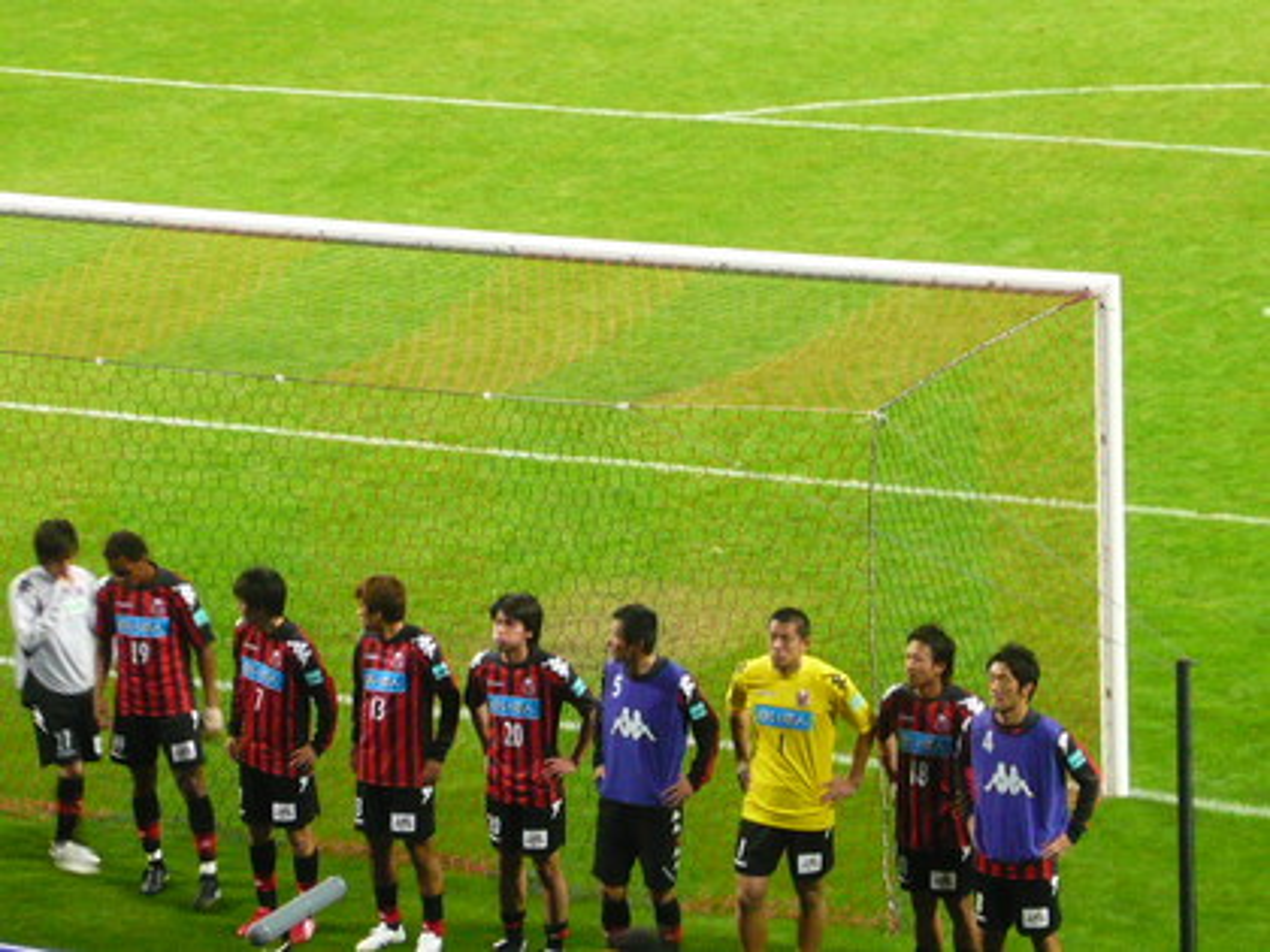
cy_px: 476
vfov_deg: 9.3
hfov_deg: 12.3
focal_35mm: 160
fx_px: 5870
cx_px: 635
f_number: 5.1
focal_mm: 16.5
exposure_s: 1/15
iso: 400
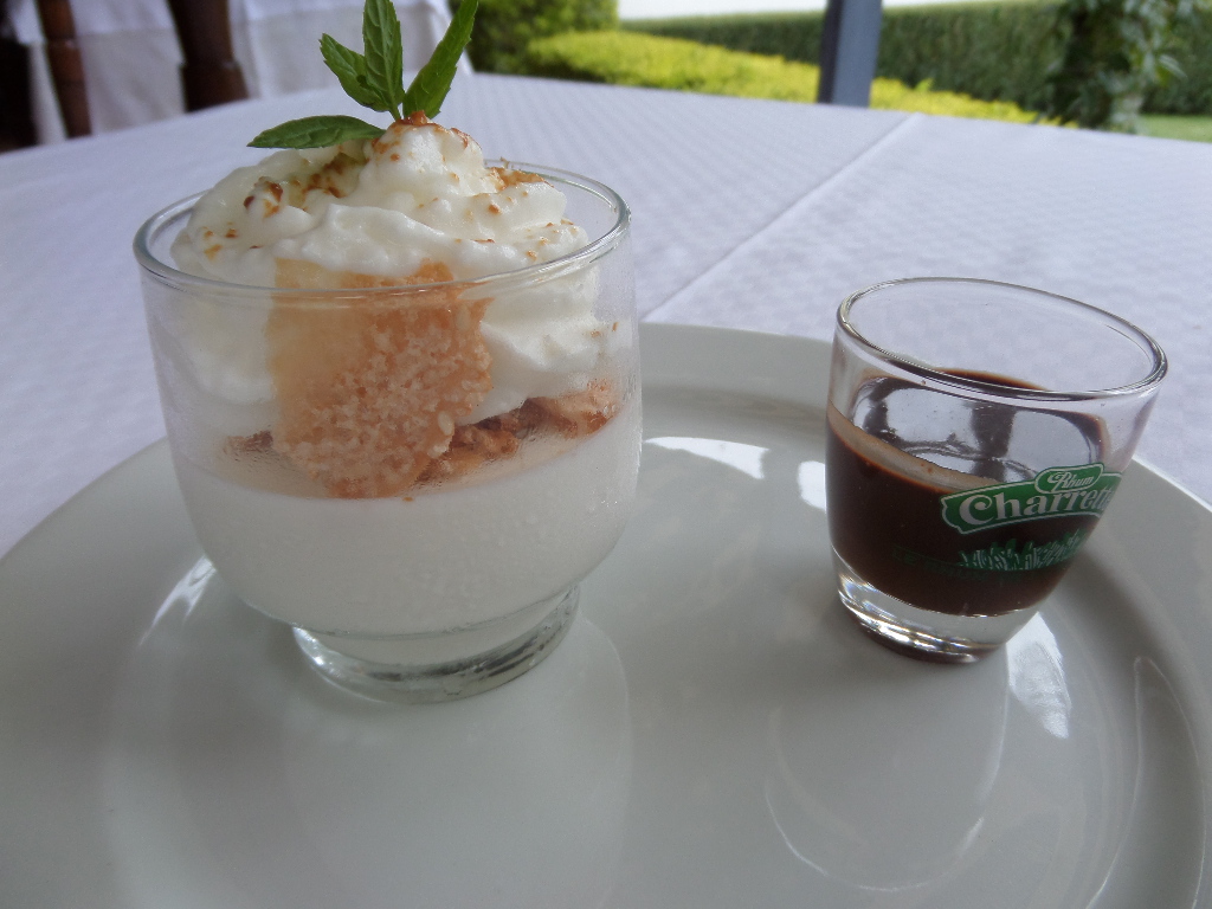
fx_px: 840
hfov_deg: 71.6
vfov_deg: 56.8
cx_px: 606
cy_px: 454
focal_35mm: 24
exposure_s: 1/250
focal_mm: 4
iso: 80
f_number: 3.2
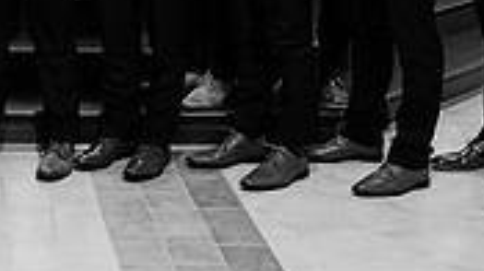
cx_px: -50
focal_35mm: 101
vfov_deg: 11.5
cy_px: -124
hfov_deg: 20.2
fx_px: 1295
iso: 1000
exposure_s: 1/200
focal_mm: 26
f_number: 3.2
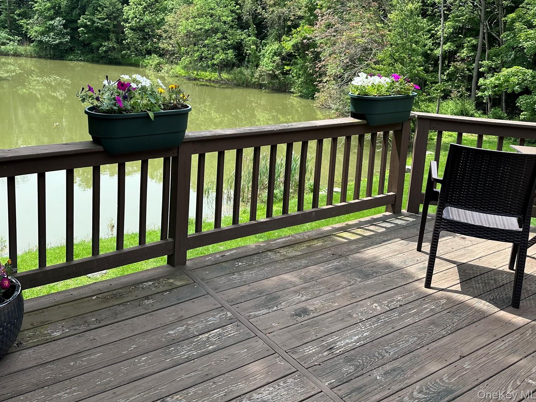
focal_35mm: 32
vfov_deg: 43.6
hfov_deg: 55.9
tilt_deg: -11.5
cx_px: 191
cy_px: 135
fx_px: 495
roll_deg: -2.2
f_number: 1.78
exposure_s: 1/1212
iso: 80
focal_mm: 6.86
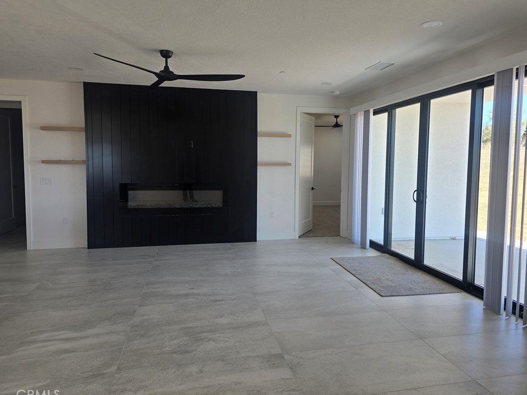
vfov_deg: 56.8
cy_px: 196
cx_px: 268
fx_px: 365
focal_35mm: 24
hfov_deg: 71.6
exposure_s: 1/120
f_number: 1.7
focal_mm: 6.3
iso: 25
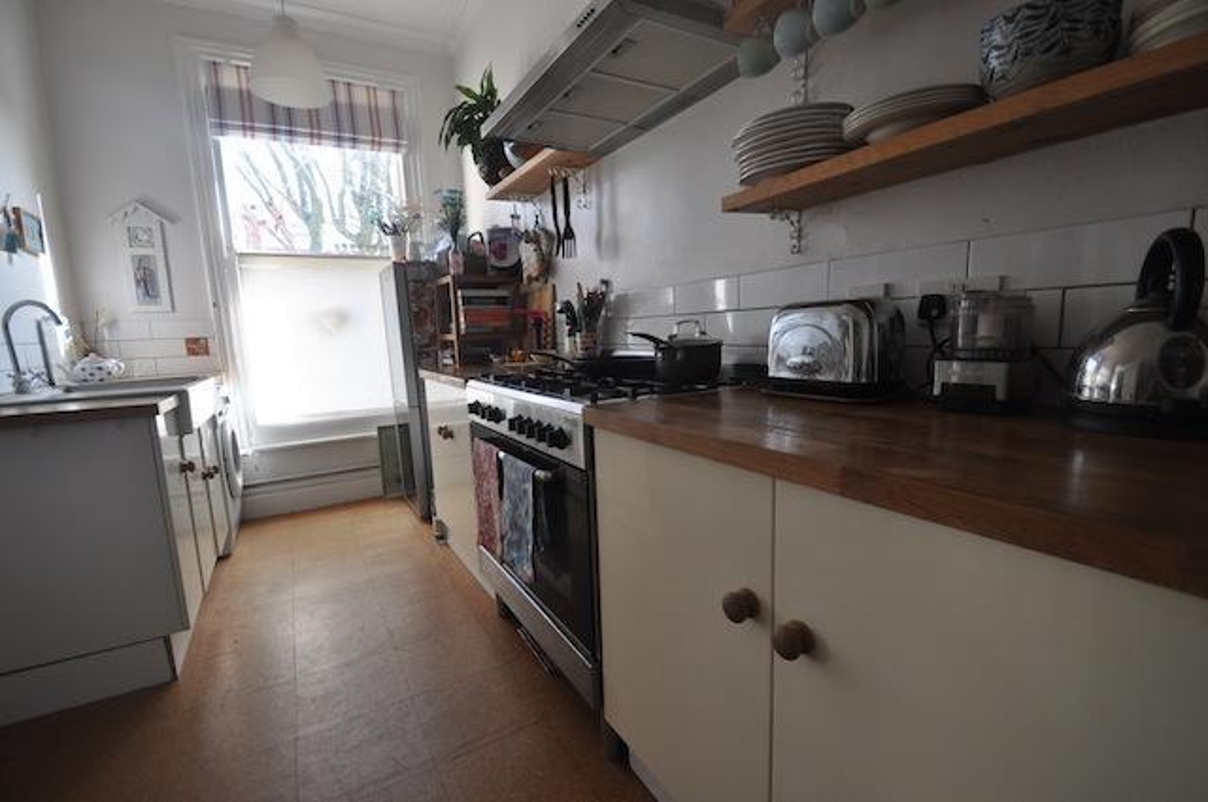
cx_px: 604
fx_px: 503
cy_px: 401
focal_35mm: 15
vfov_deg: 77.2
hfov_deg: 100.5
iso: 400
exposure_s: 1/100
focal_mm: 10
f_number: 5
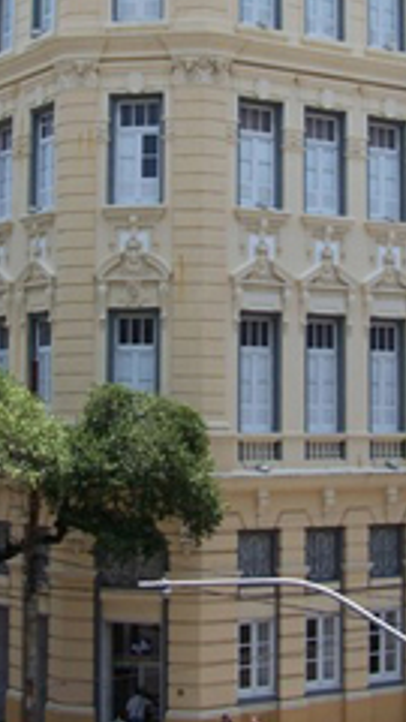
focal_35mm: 76
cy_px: 280
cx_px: 211
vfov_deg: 27.8
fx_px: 1455
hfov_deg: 15.9
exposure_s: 1/500
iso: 80
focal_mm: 6.3
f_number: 4
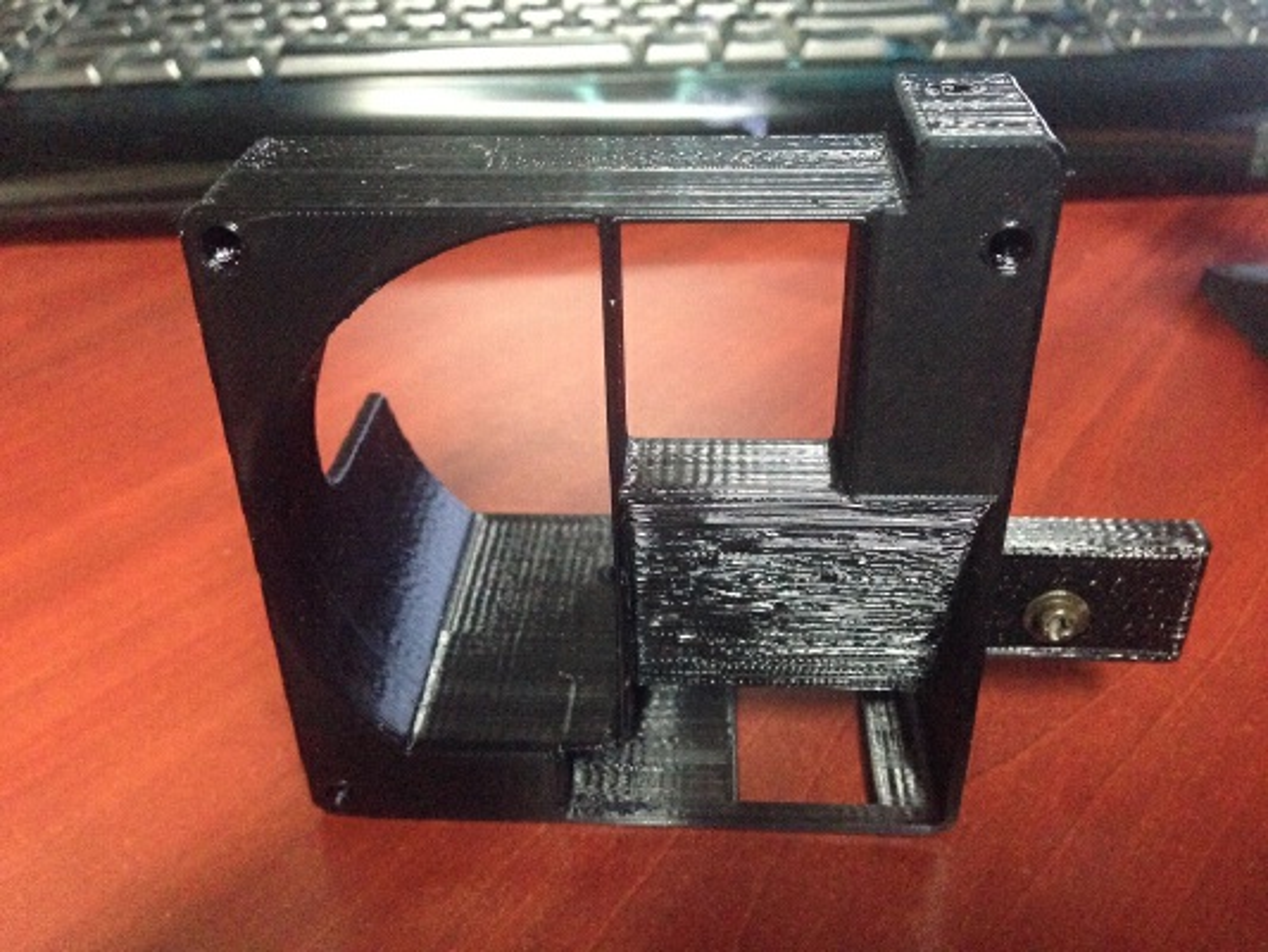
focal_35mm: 33
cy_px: 476
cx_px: 634
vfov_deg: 43.0
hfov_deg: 55.3
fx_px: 1209
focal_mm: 4.12
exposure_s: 1/15
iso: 800
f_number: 2.4
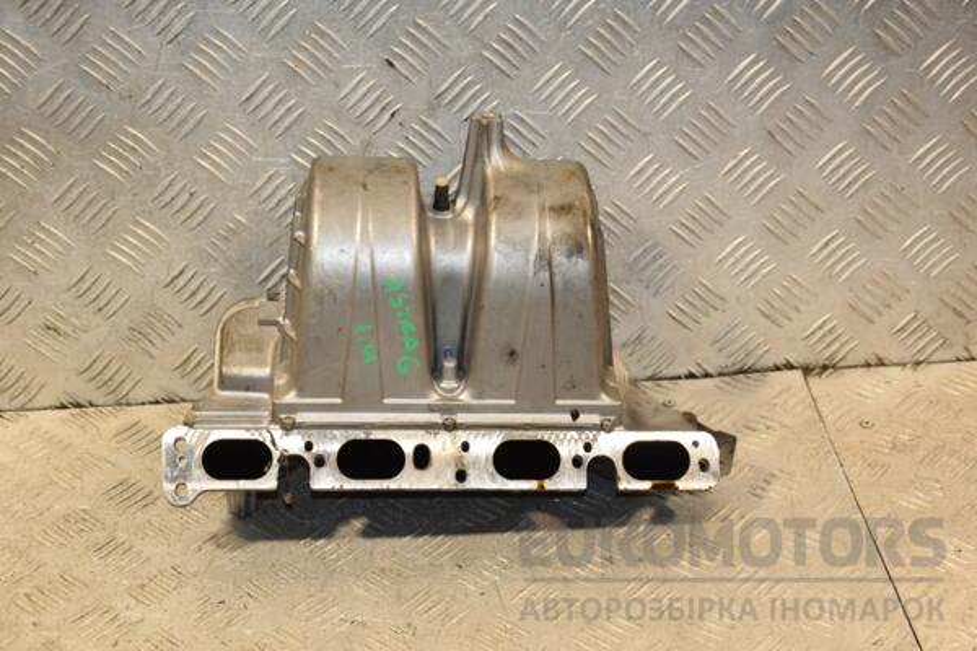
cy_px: 326
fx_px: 1832
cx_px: 488
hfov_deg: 29.9
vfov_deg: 20.2
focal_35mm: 68
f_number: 5.6
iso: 800
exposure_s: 1/200
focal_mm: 45
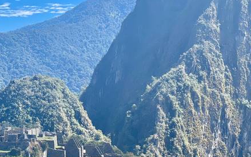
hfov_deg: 15.6
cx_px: 156
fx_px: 916
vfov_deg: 9.8
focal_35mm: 134
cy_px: 115
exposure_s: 1/284
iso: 25
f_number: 2.8
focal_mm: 9
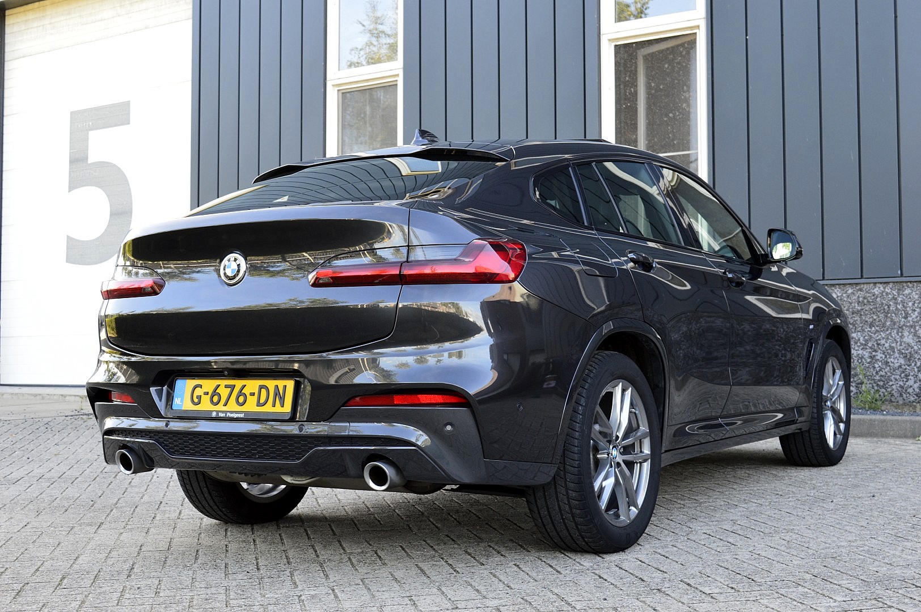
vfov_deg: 28.0
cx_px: 460
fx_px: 1227
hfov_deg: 41.1
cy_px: 306
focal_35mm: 48
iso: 400
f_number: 8
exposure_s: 1/80
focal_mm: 32
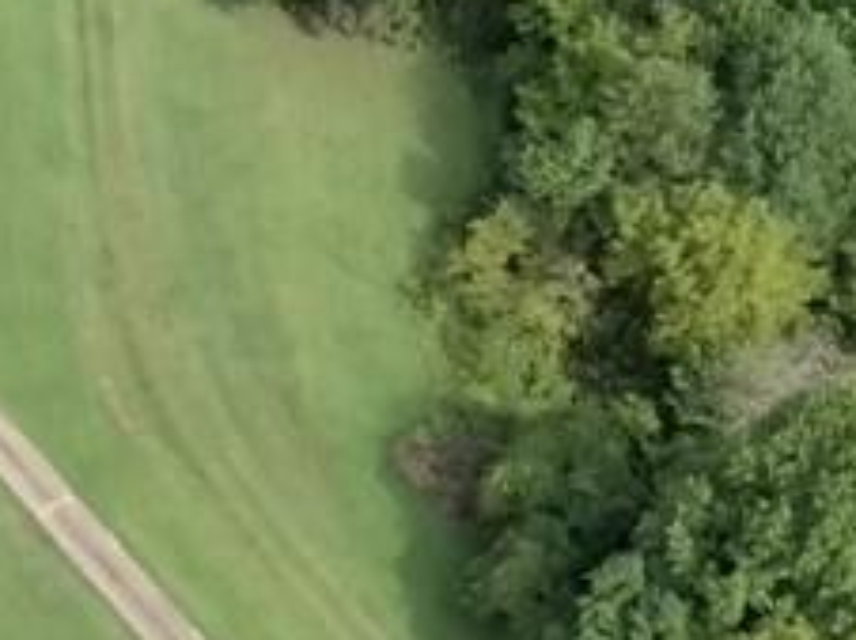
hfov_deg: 15.7
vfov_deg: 12.5
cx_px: -341
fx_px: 2915
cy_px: 496
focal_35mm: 118
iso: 3200
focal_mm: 4.74
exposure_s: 1/8000
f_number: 1.8
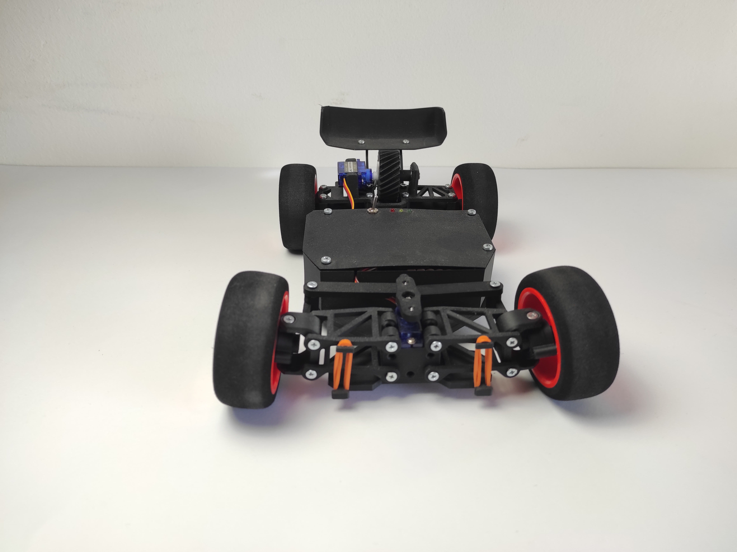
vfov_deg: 54.8
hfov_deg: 69.4
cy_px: 276
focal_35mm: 25
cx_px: 368
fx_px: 532
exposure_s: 1/123
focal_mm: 5.43
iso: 100
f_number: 1.89
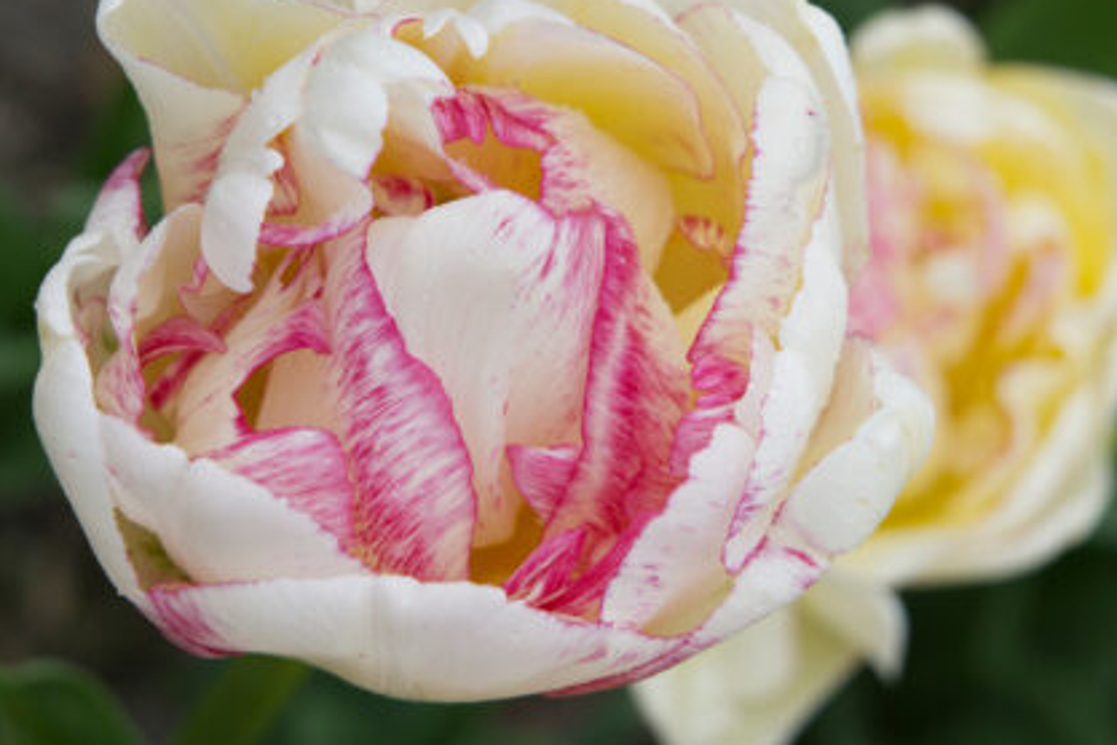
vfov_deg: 10.9
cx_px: 664
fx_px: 3909
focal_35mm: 126
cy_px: 326
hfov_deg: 16.2
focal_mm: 105
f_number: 11
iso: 100
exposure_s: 1/80
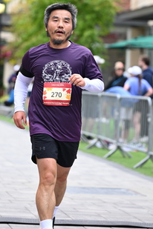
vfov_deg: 10.5
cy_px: 69
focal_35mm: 196
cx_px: 63
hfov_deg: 7.0
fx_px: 1249
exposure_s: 1/2000
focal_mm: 110
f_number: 2.8
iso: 640
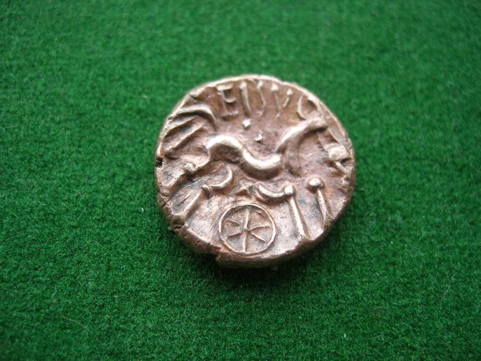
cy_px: 180
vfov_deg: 37.7
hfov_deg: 49.0
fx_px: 528
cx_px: 240
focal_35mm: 38
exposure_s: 1/153
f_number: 2.8
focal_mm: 7.8
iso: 64
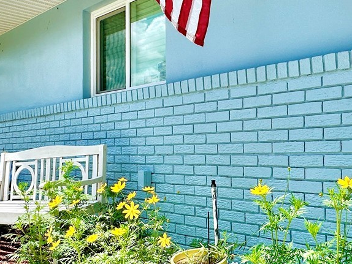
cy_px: 142
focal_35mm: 39
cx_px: 220
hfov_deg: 47.4
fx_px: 397
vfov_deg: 36.8
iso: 50
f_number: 2.2
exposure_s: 1/1383
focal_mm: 2.22
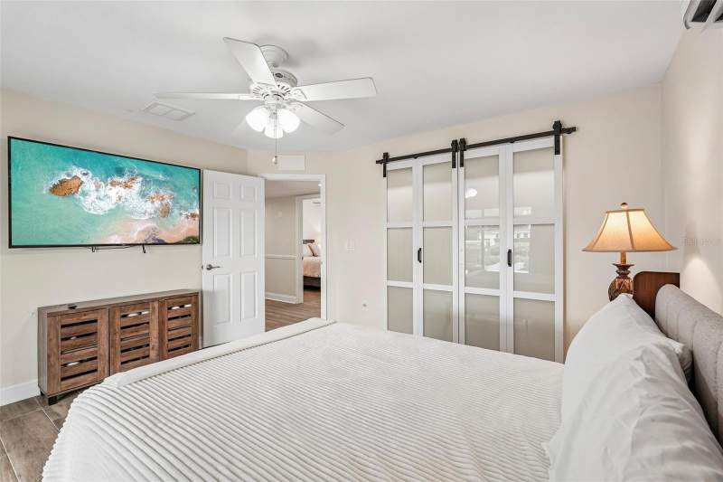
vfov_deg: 73.7
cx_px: 362
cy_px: 241
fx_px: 321
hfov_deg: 96.7
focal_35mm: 16
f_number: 8
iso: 400
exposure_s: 1/20
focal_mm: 16
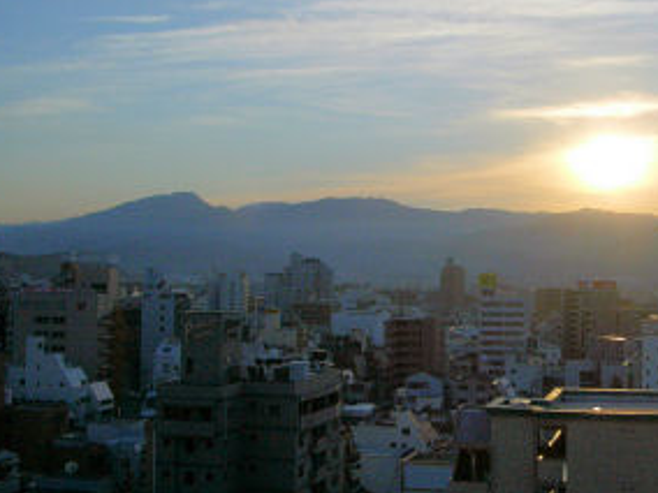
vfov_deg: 28.0
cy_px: 196
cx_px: 438
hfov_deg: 36.4
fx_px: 988
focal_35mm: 52
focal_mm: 5.8
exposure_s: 1/1250
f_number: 4.3
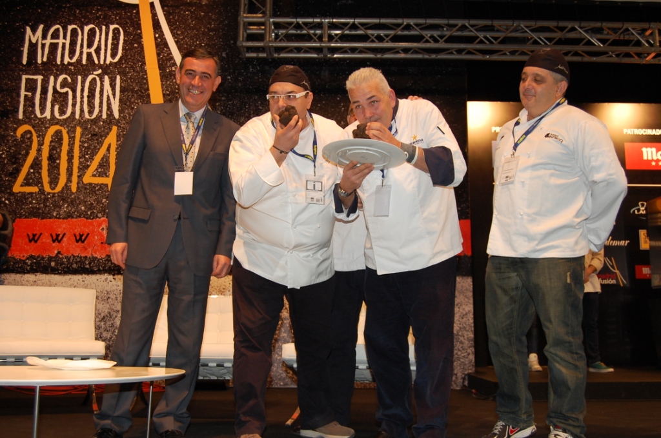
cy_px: 219
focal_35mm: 36
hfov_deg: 53.2
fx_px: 660
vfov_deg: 36.7
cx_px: 330
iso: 400
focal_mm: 24
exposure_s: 1/60
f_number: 4
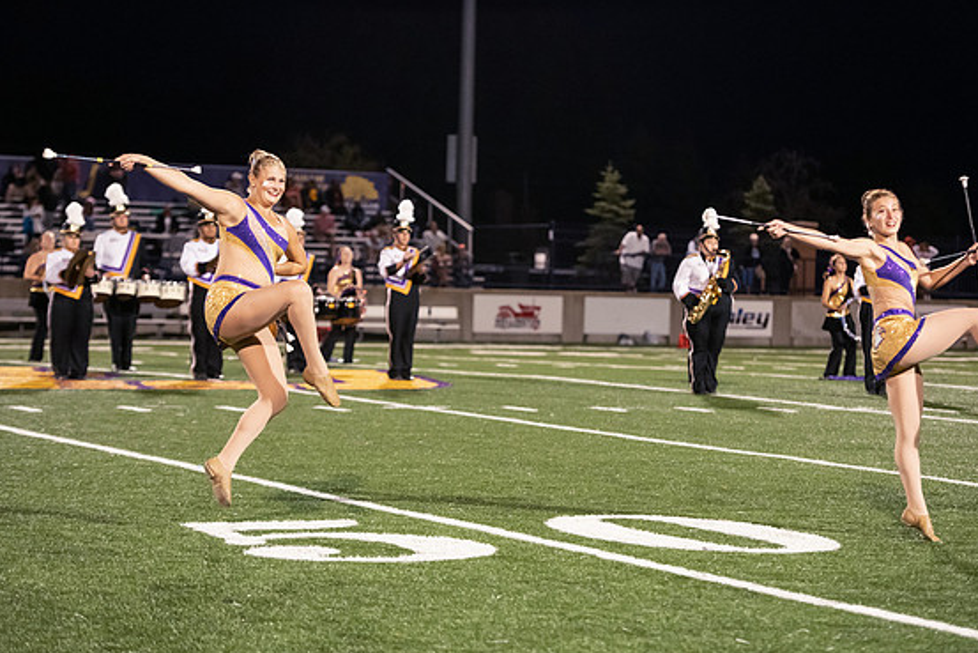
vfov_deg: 12.8
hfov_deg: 19.1
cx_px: 499
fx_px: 2907
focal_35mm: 107
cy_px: 323
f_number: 3.2
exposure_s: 1/500
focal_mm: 102
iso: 5000
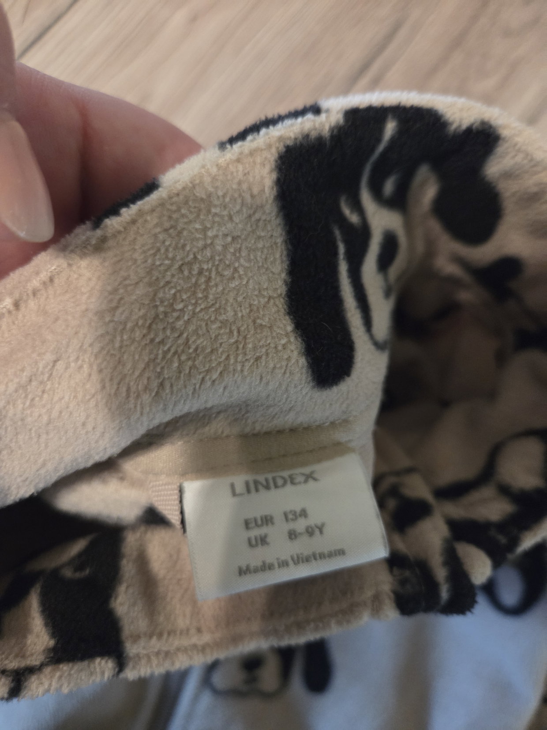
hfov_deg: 58.9
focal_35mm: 23
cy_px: 365
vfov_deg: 73.9
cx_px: 274
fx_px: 485
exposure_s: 1/50
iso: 1250
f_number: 1.8
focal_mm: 5.4
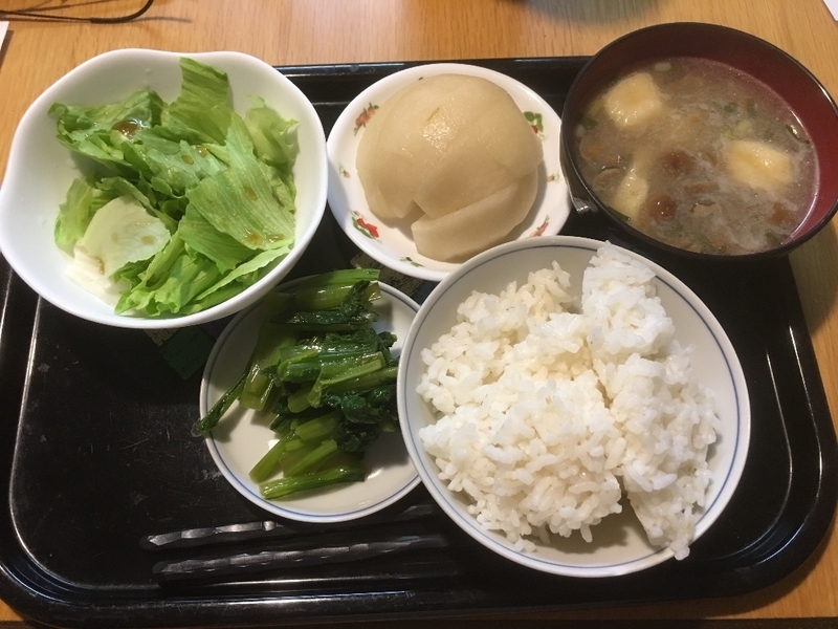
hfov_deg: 61.7
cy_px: 314
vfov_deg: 48.2
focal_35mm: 29
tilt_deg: -68.7
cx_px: 419
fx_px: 702
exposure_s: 1/10
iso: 80
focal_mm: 4.15
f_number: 2.2
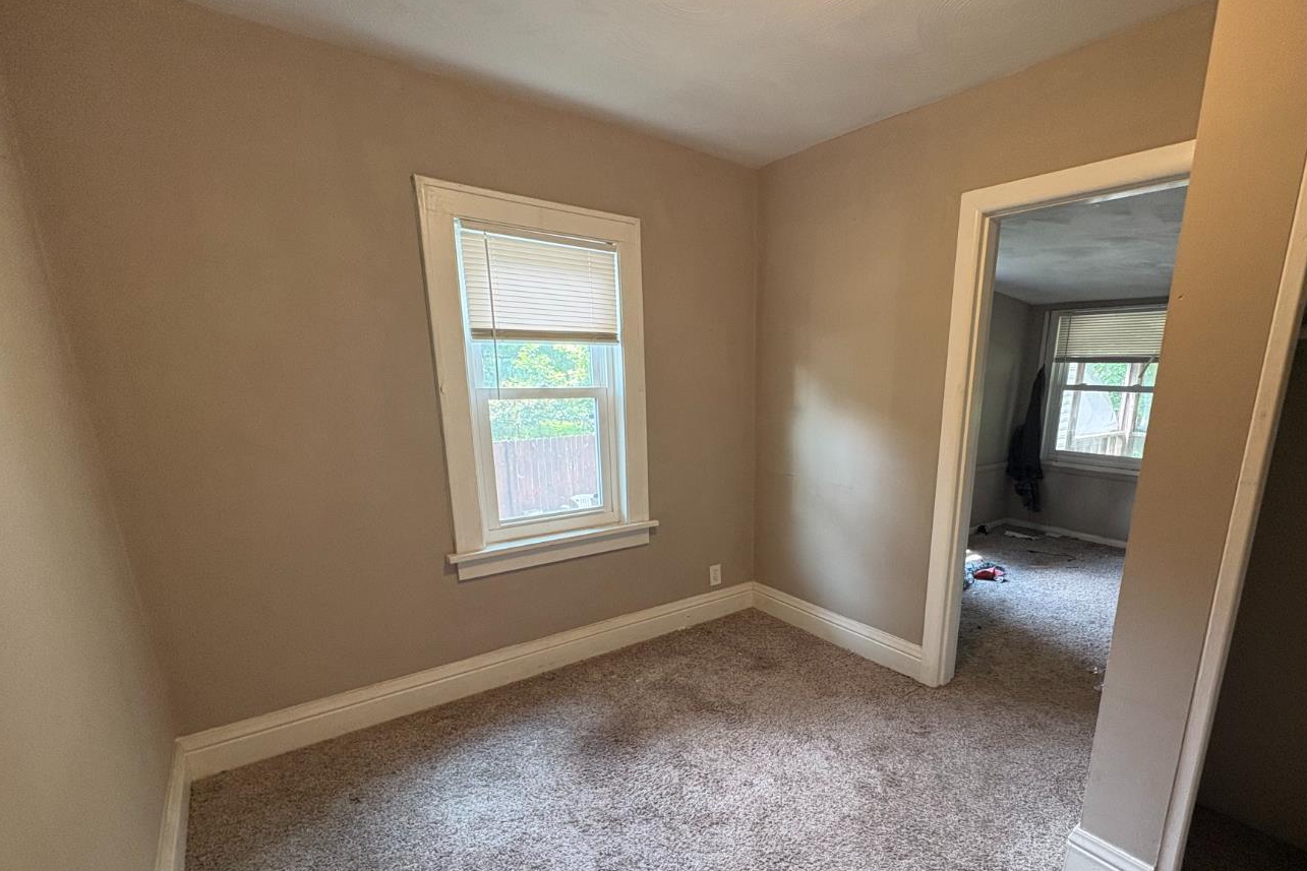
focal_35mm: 17
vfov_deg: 69.6
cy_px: 529
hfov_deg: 92.6
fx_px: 617
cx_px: 749
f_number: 2.2
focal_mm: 2.22
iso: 250
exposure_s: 1/60
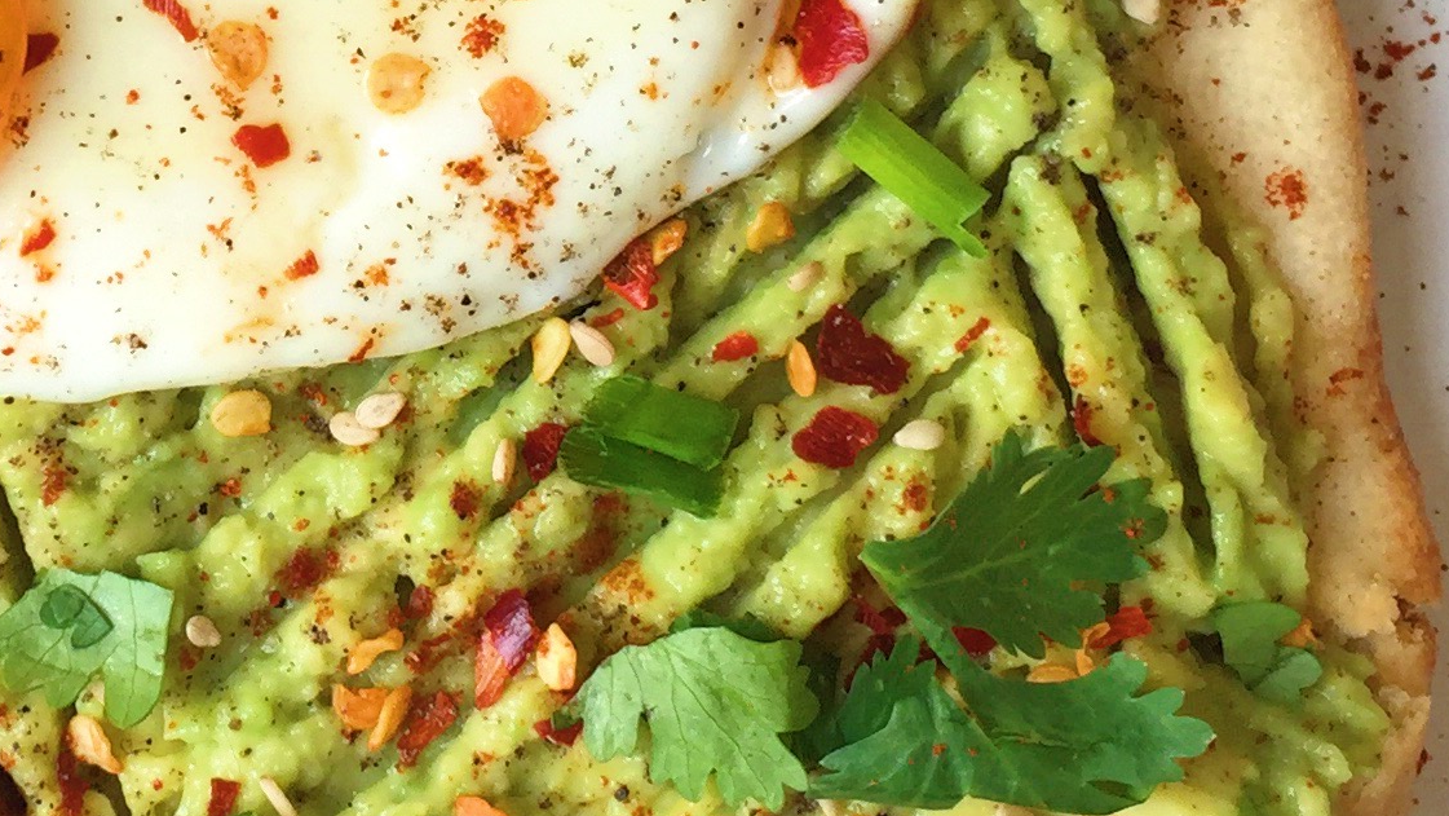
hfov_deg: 22.4
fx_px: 3535
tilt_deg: -89.2
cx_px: 50
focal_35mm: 92
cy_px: 40
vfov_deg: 13.0
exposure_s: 1/120
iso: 40
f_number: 2.2
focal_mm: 4.15
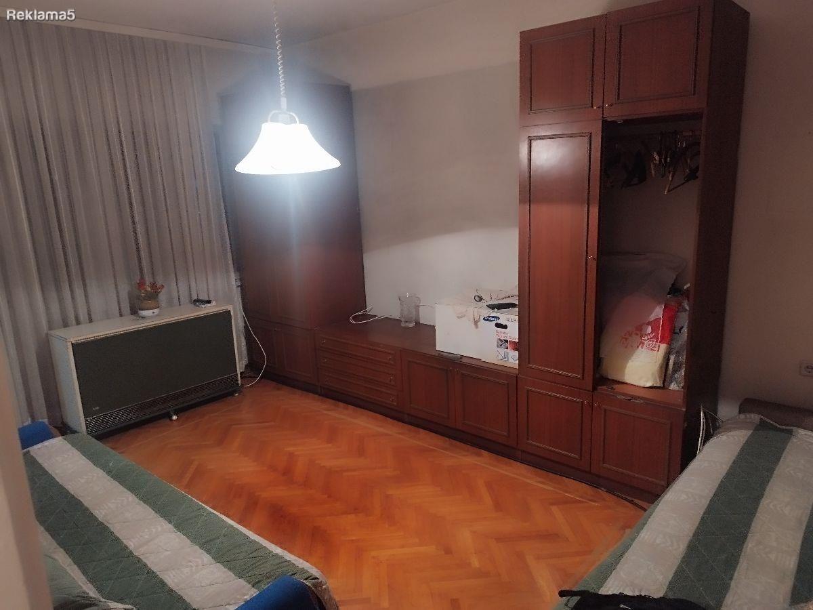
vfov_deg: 56.8
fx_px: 564
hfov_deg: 71.6
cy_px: 305
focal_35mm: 24
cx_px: 406
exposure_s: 1/20
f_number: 1.89
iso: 490
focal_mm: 5.89
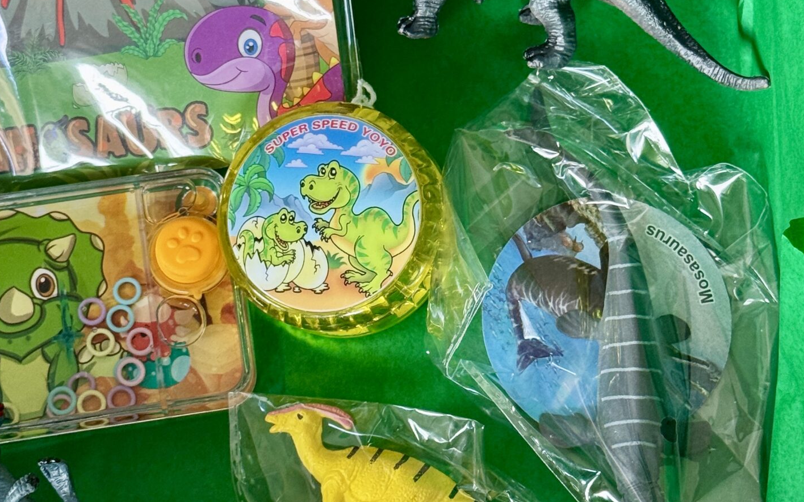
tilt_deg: -73.6
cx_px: 376
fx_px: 2016
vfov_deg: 14.2
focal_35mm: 92
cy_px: 200
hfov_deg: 22.6
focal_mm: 6.76
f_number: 1.78
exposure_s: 1/60
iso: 125
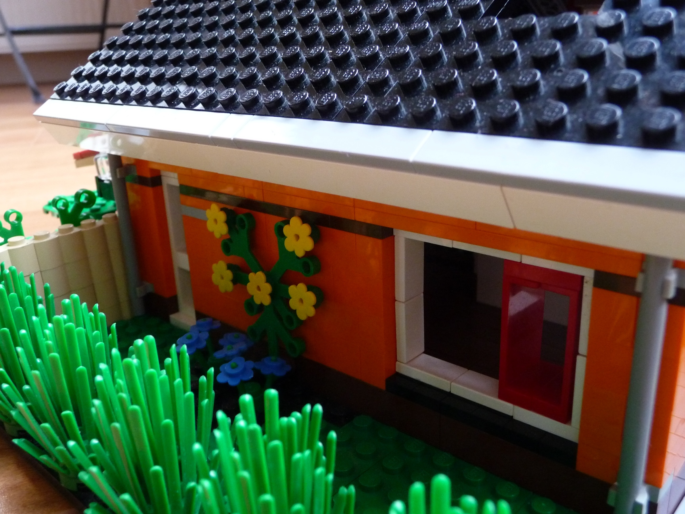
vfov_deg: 44.2
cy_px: 257
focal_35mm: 32
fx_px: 633
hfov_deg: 56.8
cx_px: 342
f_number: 3.5
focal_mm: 5.3
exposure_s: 1/8
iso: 400
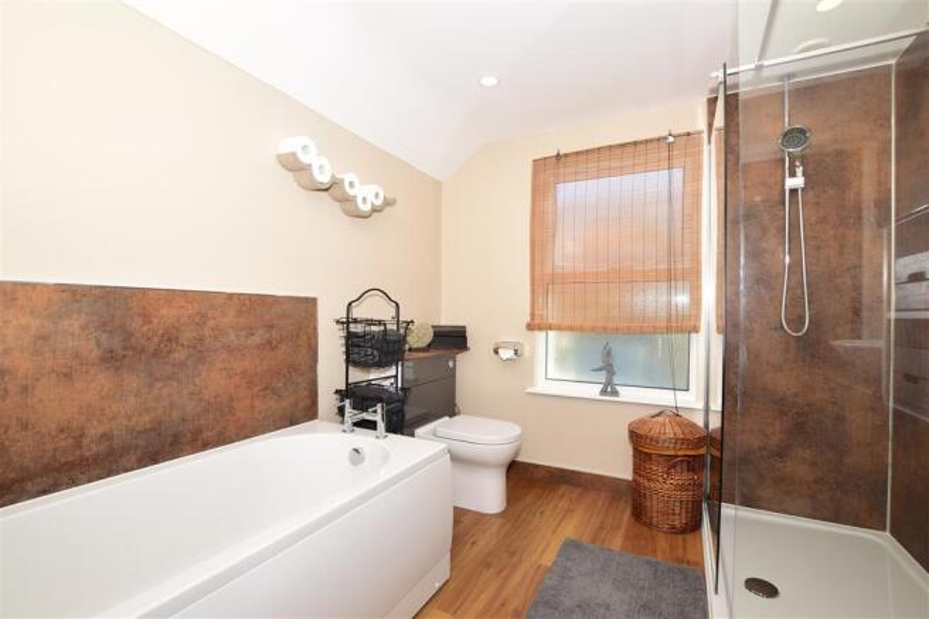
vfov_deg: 77.3
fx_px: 387
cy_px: 310
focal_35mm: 15
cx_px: 464
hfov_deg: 100.4
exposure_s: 1/200
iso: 400
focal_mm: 10
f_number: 8
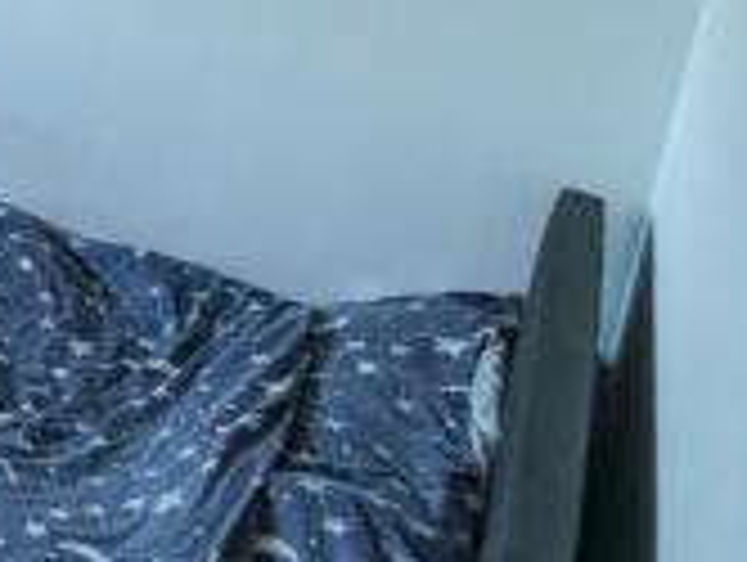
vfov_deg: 29.9
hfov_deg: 27.5
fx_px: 908
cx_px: -414
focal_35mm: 42
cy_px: -97
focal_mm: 2.23
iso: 77
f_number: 1.95
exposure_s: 1/52.1
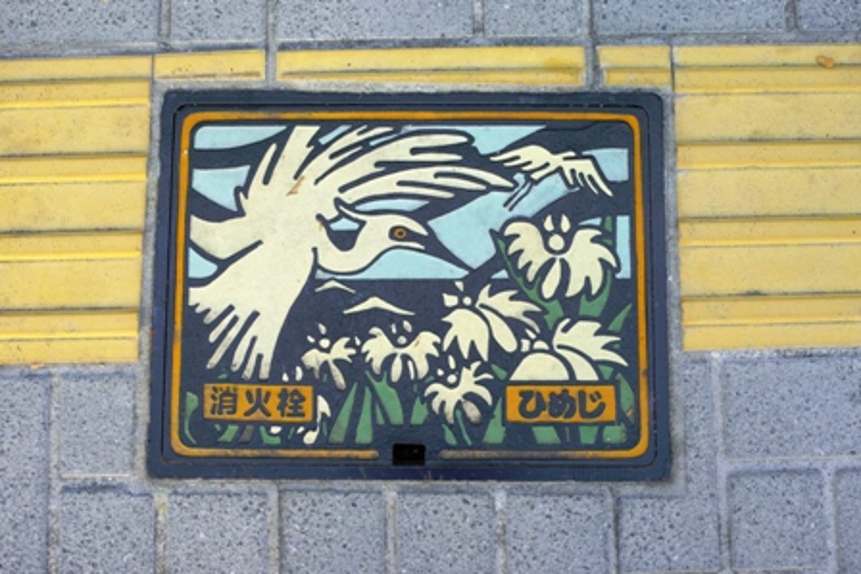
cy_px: 287
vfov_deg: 29.9
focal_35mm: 45
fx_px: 1077
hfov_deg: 43.6
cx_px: 430
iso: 200
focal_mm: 30
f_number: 4
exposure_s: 1/125
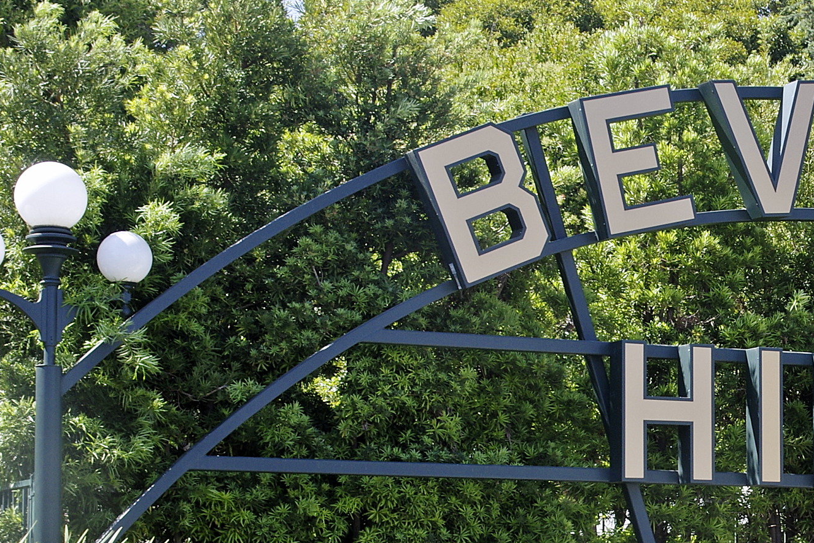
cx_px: 812
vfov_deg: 11.9
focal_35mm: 114
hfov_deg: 17.5
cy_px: 506
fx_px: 2577
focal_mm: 30
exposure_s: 1/60
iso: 200
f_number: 8
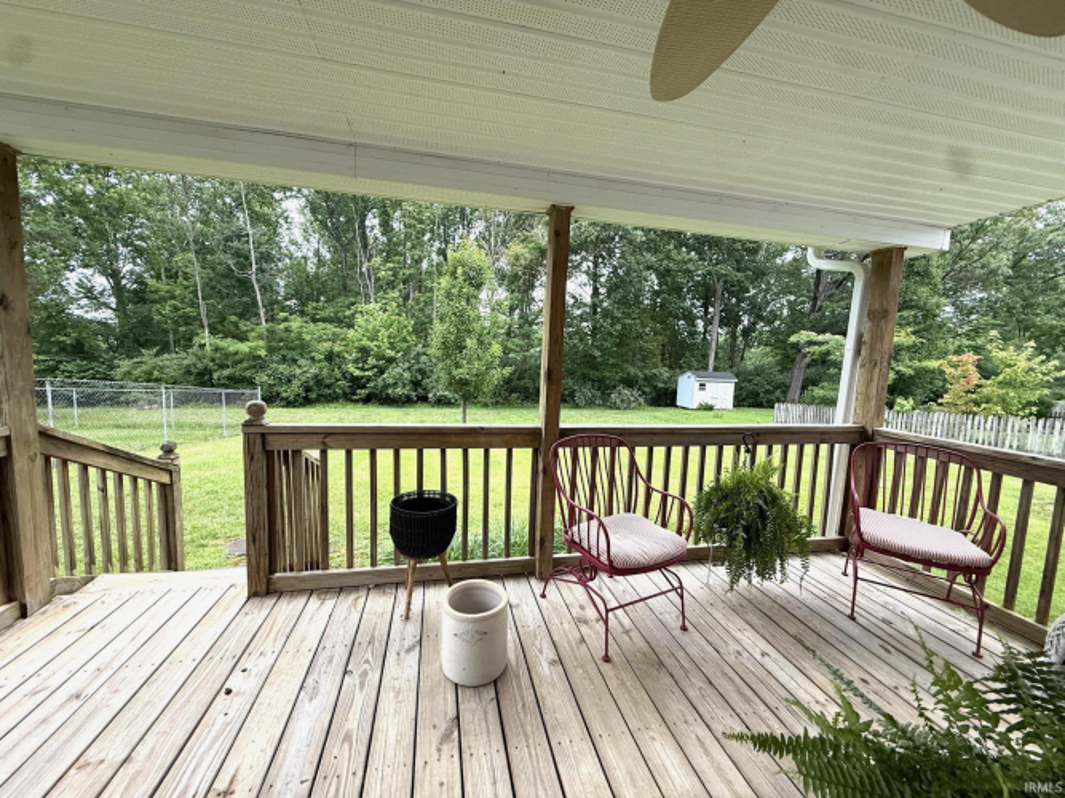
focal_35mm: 14
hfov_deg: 102.1
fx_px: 431
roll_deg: -2.5
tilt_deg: -6.3
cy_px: 399
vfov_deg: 85.7
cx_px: 532
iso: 200
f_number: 2.2
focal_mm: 2.22
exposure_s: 1/99
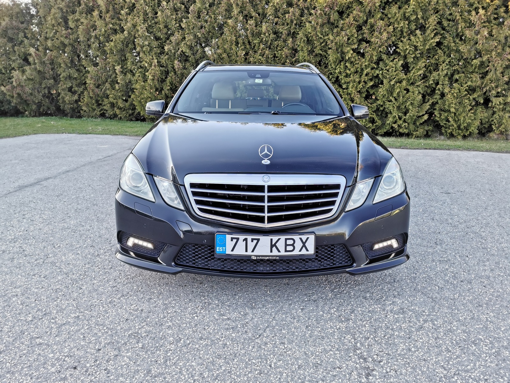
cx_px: 255
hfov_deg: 65.3
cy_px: 192
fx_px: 398
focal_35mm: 27
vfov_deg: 51.4
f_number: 1.6
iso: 50
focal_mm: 5.56
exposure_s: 5
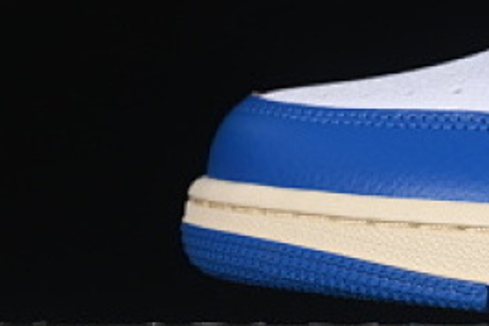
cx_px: 904
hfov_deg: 6.6
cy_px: -79
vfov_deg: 4.5
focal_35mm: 305
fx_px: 4140
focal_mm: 50
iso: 160
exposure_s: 1/80
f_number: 8
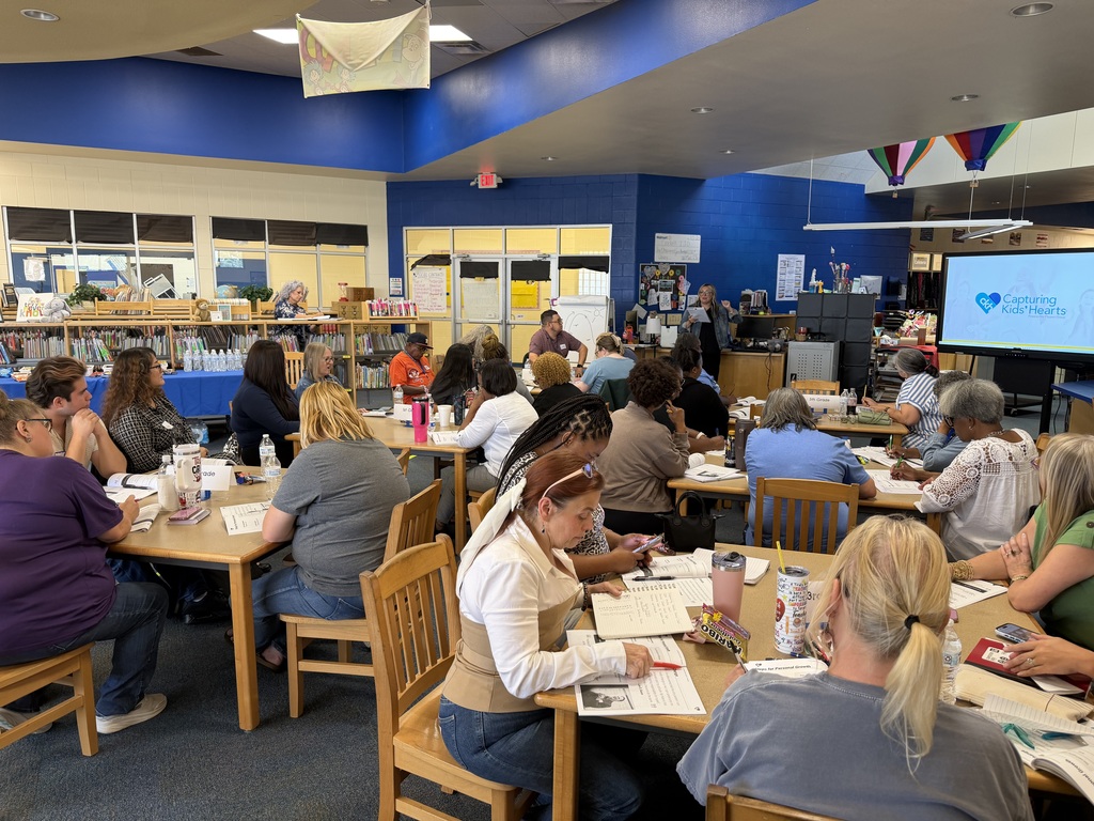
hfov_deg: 71.6
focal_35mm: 24
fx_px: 758
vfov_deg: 56.8
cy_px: 410
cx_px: 547
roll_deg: -0.4
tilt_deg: -9.4
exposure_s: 1/60
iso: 125
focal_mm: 6.76
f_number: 1.78
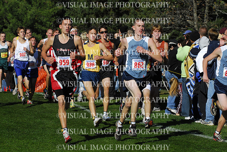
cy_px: 76
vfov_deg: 7.1
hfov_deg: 10.5
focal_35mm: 195
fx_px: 1231
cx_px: 114
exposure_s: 1/1600
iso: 400
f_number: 7.1
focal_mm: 130
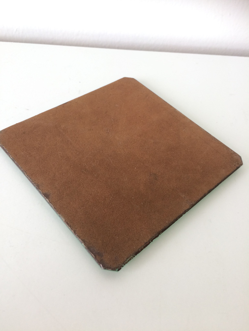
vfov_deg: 61.7
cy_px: 166
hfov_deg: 48.2
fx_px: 278
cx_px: 124
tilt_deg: -50.5
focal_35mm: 29
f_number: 2.2
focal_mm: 4.15
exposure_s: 1/33
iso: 40
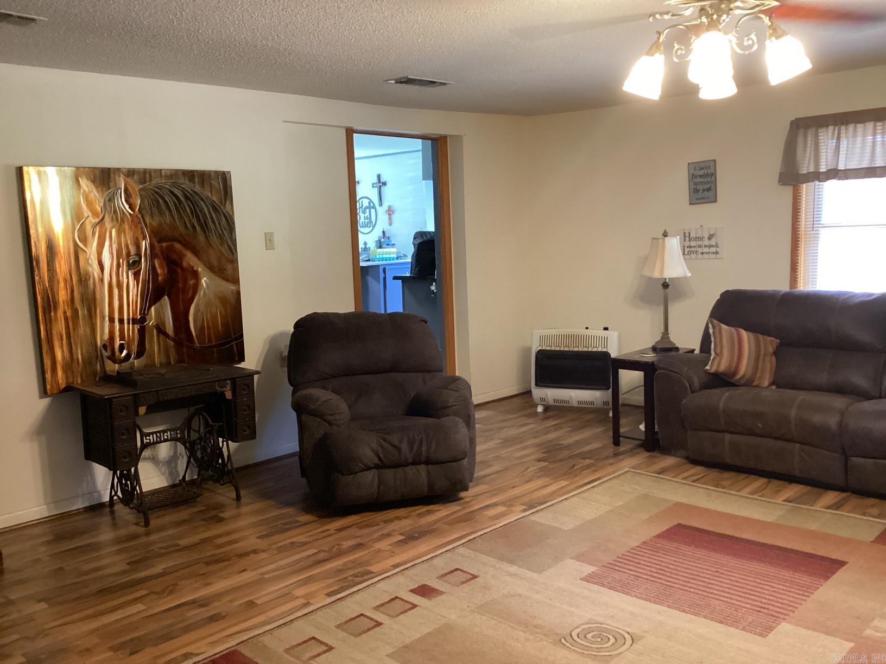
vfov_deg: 45.4
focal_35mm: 31
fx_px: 793
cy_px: 332
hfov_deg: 58.4
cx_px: 443
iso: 400
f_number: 2.4
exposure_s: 1/30
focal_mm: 3.3
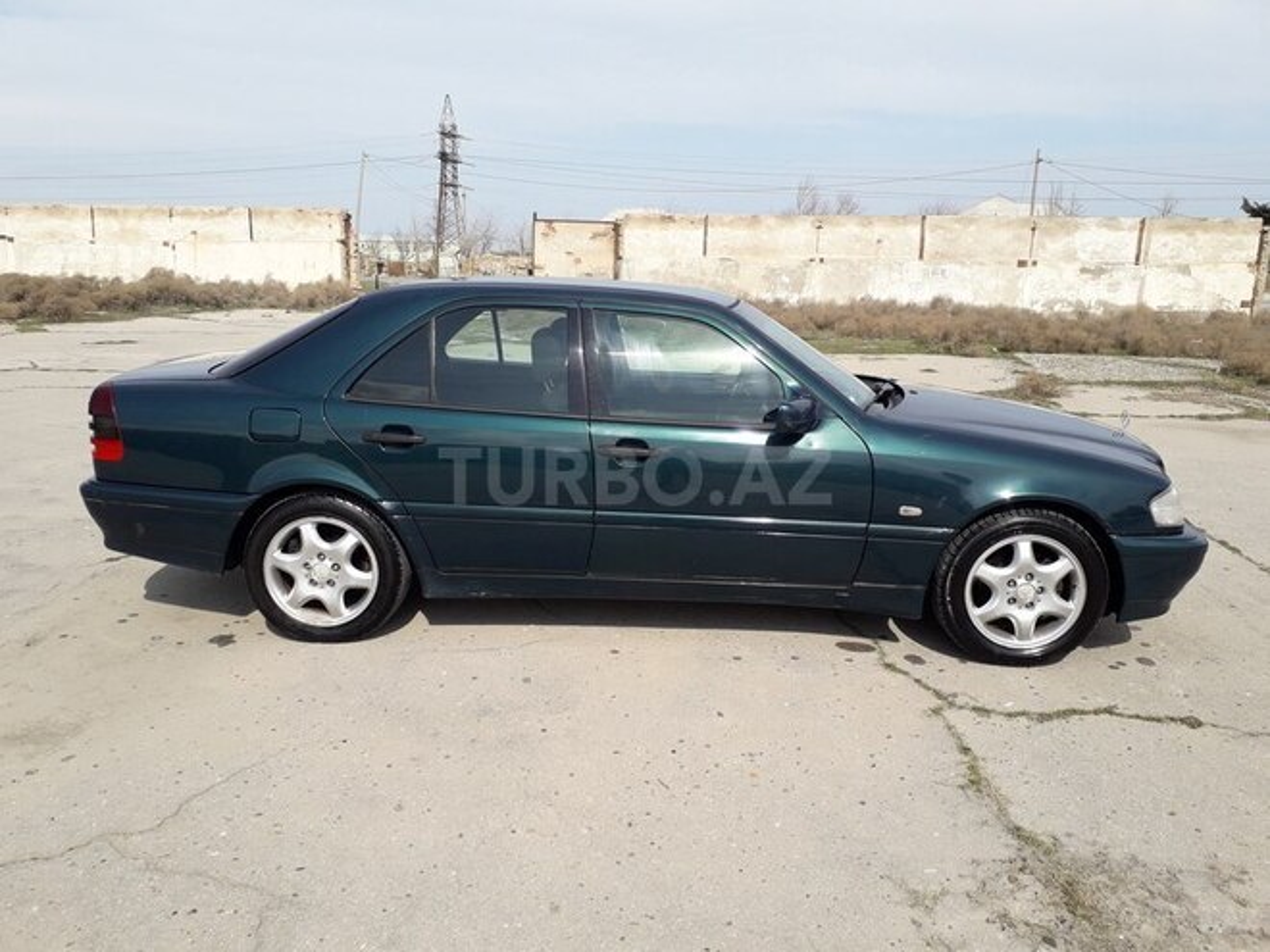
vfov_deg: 51.4
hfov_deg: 65.3
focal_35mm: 27
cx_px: 635
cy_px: 476
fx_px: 991
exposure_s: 1/1908
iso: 40
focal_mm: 3.6
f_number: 1.9
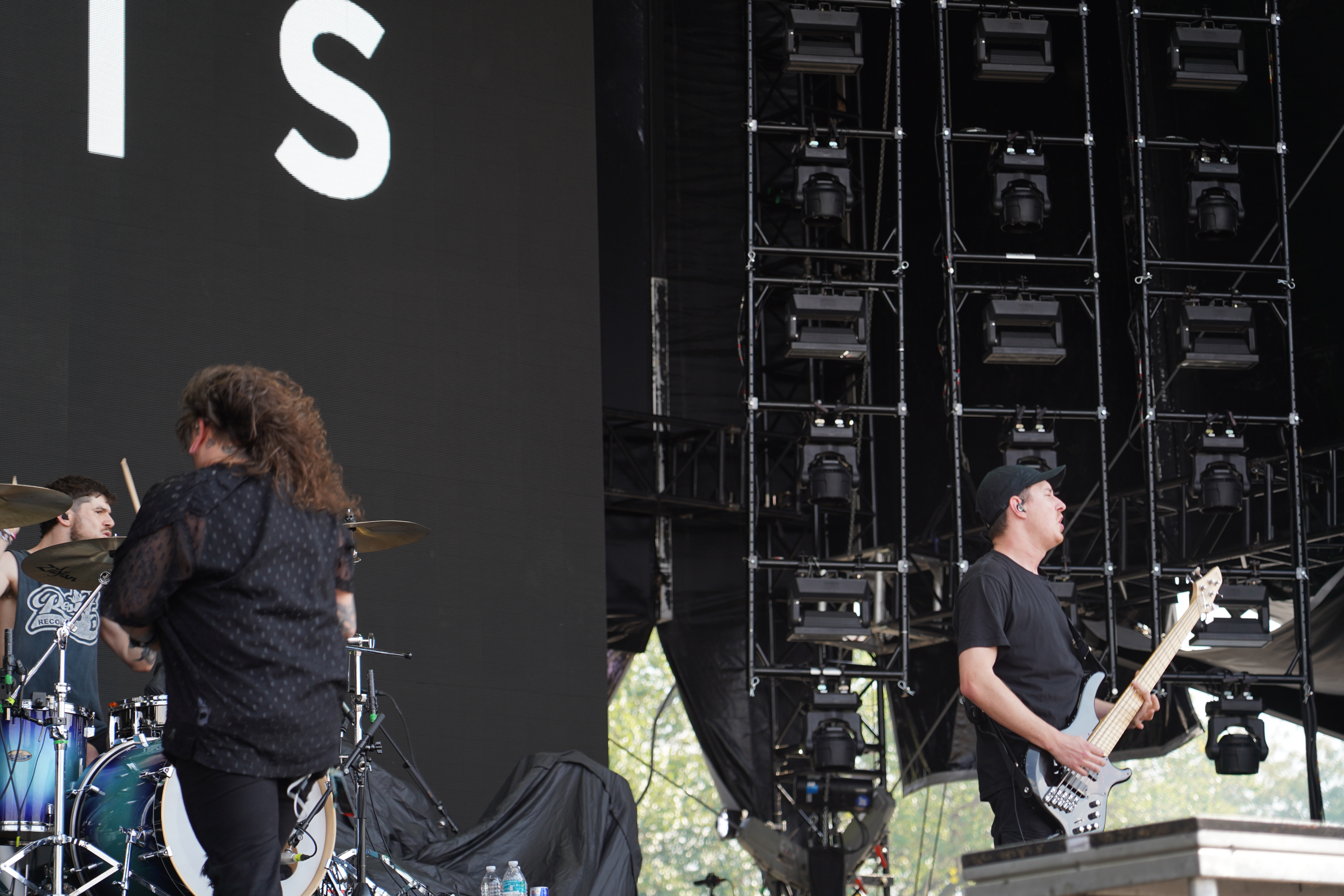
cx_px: 672
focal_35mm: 105
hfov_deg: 19.5
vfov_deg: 13.0
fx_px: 3920
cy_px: 448
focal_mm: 105
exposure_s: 1/160
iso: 100
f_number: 4.5
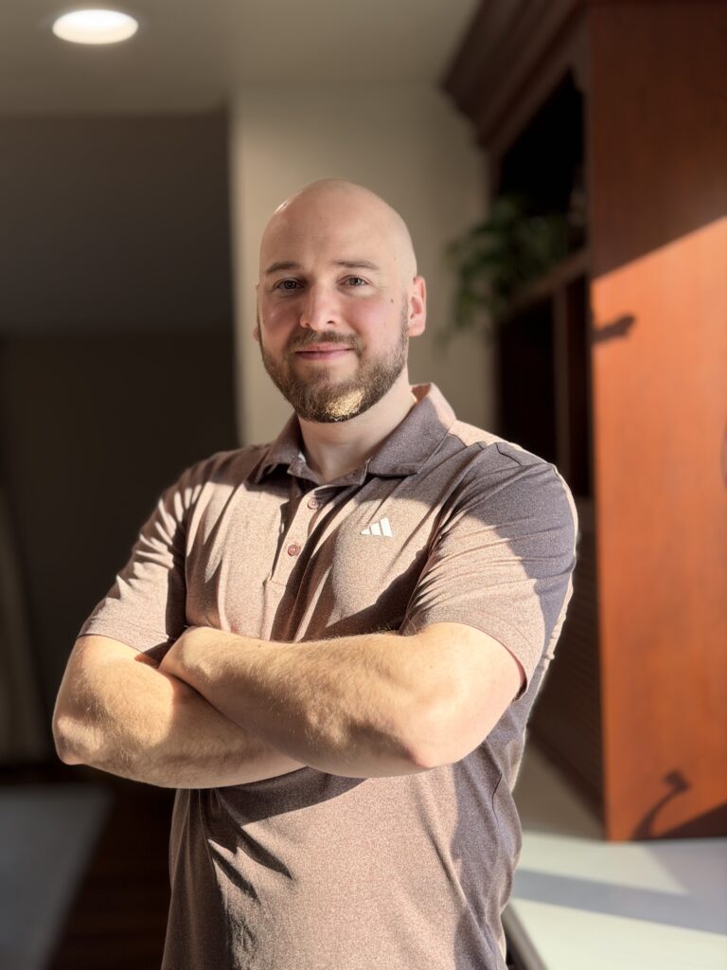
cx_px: 364
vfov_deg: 39.7
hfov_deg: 30.3
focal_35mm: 48
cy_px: 485
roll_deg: +1.3
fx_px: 1344
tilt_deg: -1.3
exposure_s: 1/179
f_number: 1.78
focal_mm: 6.76
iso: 80
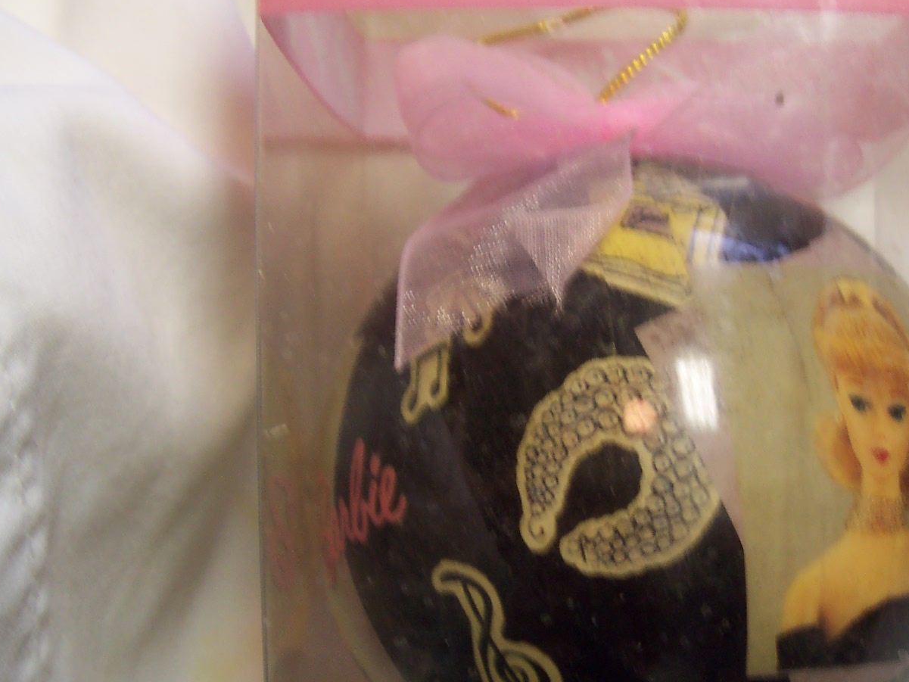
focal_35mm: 51
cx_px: 602
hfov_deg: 37.1
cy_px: 401
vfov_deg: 28.5
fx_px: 1339
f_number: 2.8
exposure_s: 1/30
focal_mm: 5.6
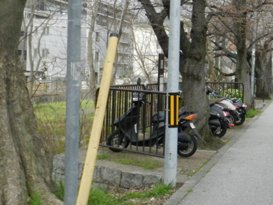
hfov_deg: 26.2
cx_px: 222
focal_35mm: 73
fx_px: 576
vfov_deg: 20.1
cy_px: 77
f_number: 4
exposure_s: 1/200
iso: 800
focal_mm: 6.7
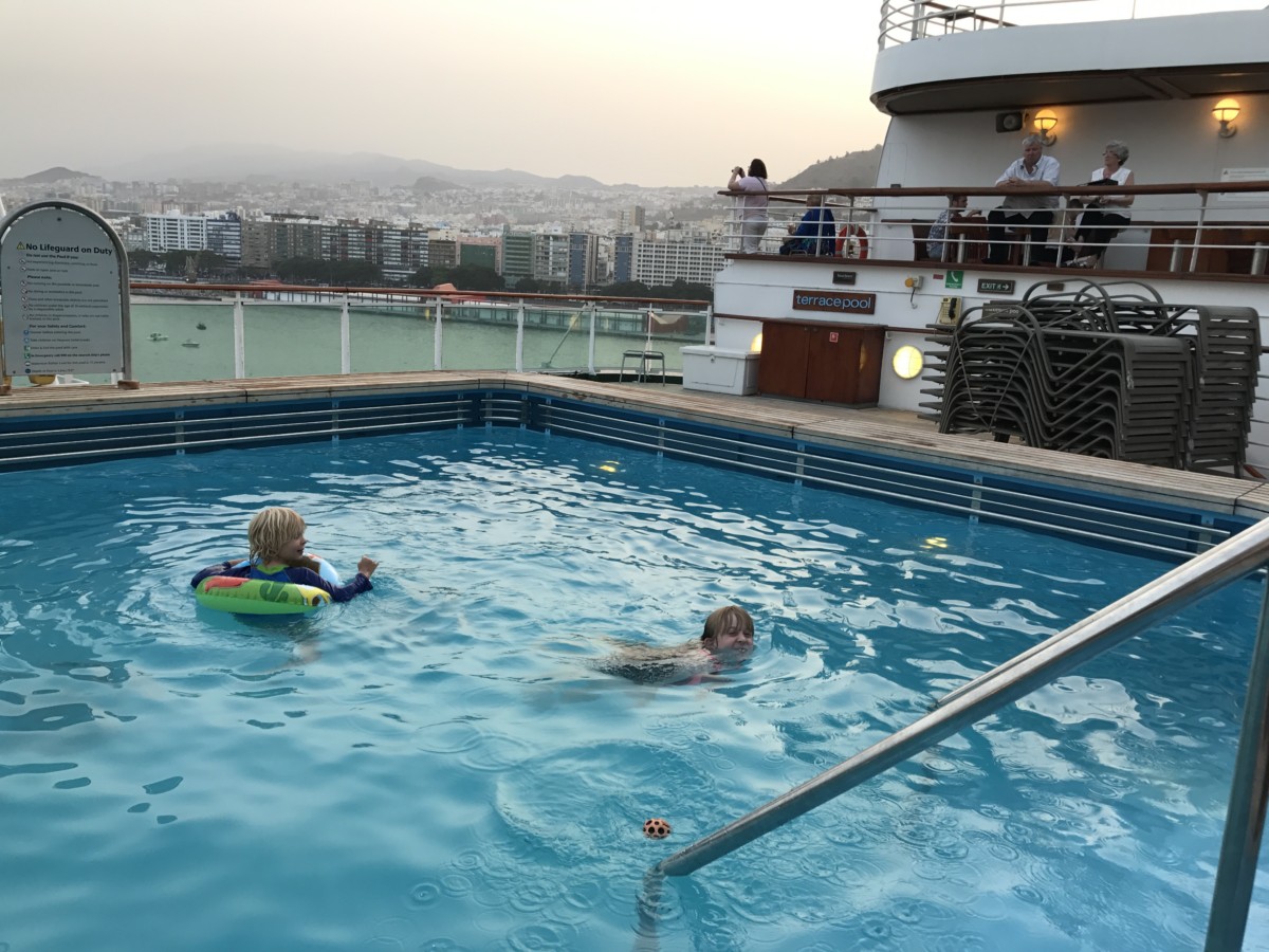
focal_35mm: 28
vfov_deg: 49.7
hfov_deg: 63.4
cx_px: 634
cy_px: 476
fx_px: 1026
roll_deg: -1.7
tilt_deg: -14.4
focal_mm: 3.99
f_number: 1.8
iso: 20
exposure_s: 1/111
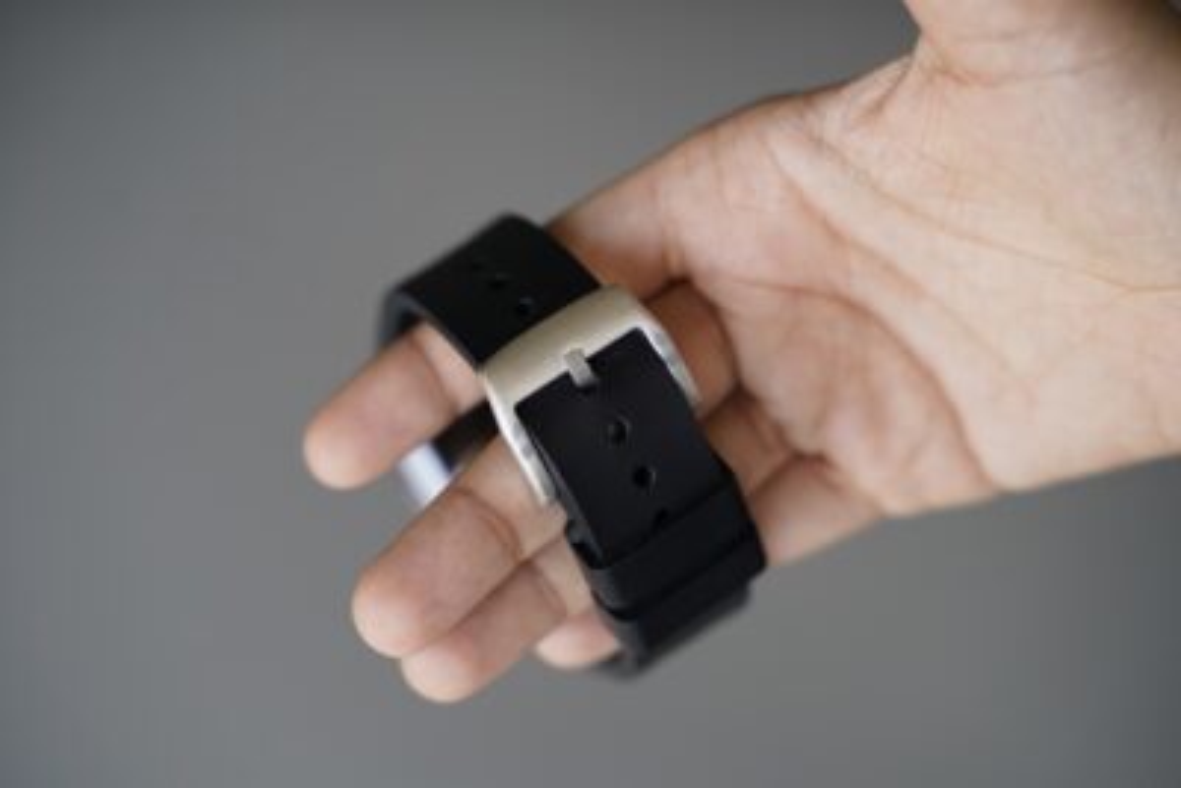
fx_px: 2461
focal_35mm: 75
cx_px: 590
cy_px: 394
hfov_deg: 27.0
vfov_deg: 18.2
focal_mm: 75
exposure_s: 1/160
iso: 320
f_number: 4
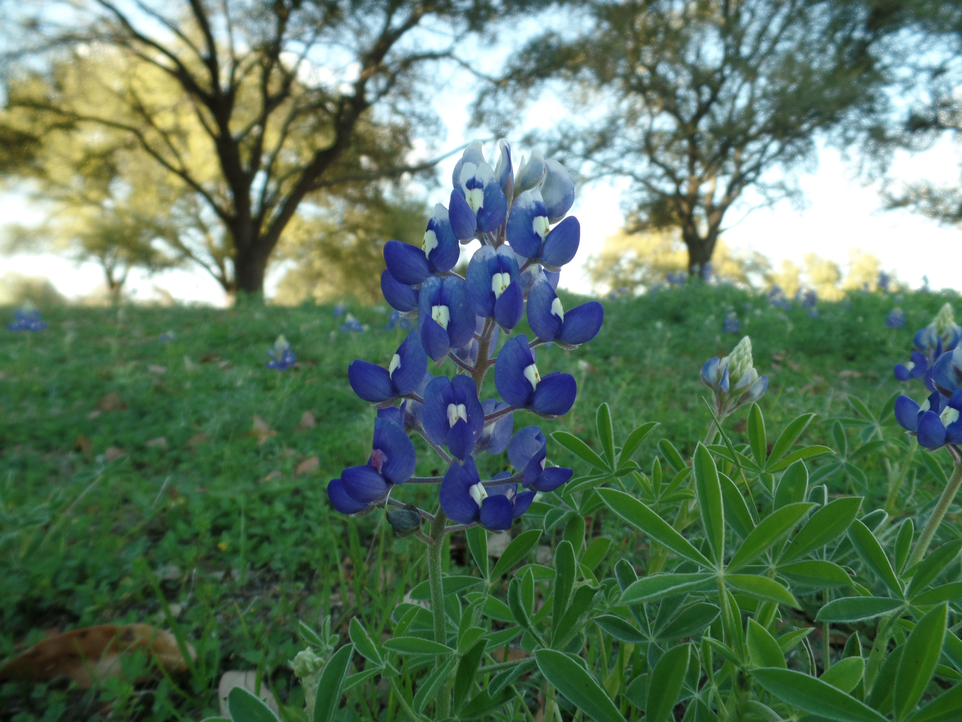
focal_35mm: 23
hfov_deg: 73.9
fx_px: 639
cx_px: 481
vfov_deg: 58.9
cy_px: 361
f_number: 3.5
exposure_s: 1/90
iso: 80
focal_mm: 4.1
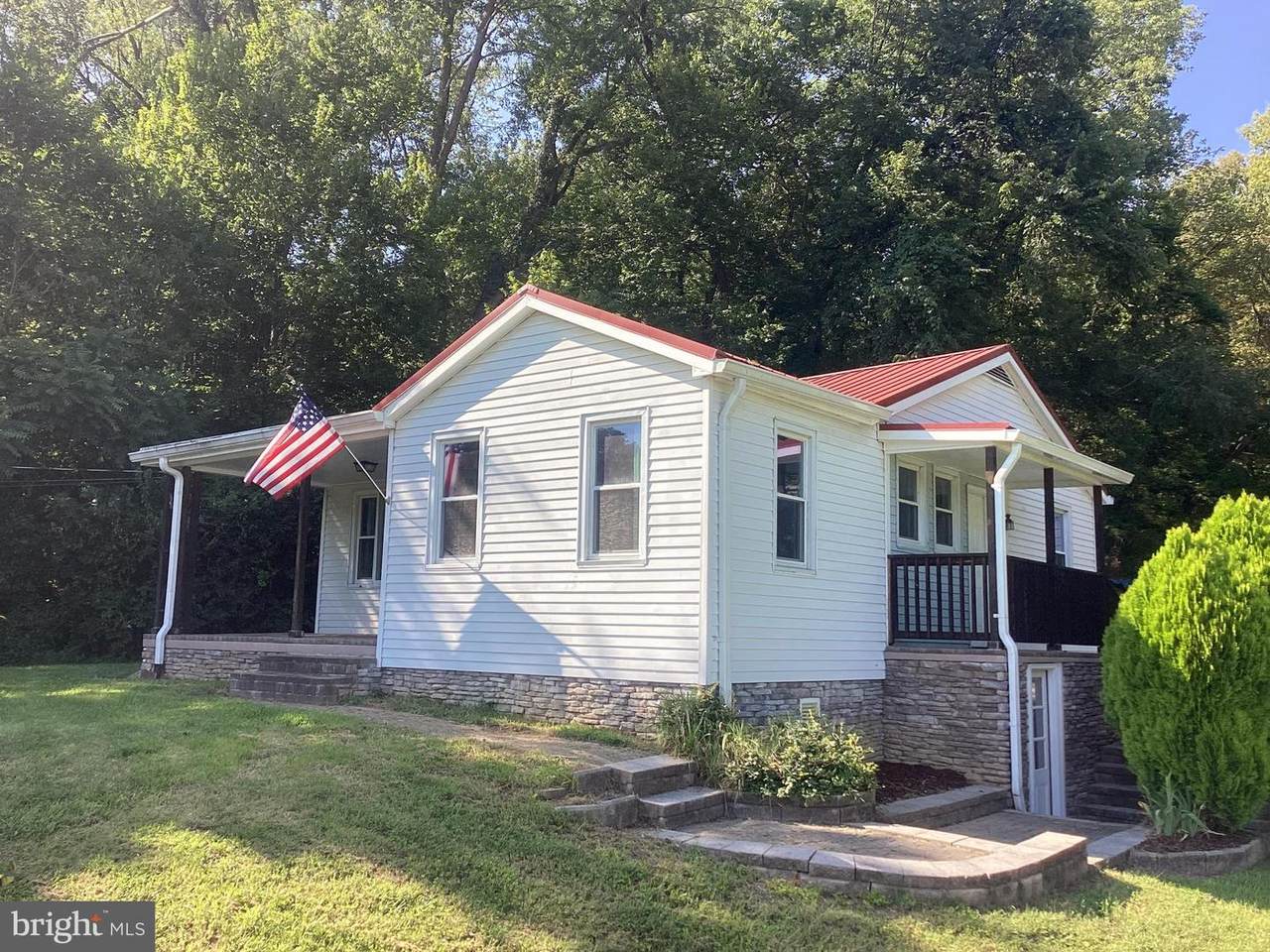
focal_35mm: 31
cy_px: 476
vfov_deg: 45.4
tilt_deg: +8.7
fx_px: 1137
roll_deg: -0.3
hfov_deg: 58.4
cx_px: 635
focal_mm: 3.3
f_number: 2.4
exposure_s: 1/485
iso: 25
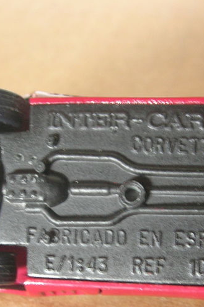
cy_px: 226
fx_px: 680
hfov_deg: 17.0
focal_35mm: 80
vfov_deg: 25.1
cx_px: 136
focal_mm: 7.8
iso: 145
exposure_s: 1/3.7
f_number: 2.8
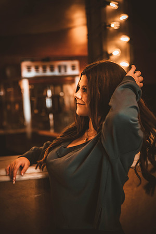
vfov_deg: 27.0
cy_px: 117
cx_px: 78
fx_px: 487
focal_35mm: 75
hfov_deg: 18.2
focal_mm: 75
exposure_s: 1/125
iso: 1600
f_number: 2.8
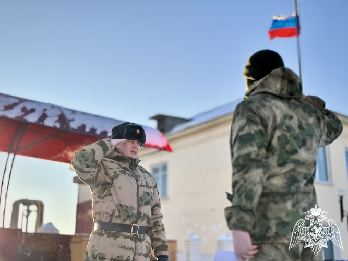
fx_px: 482
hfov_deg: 39.7
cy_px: 130
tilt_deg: +15.6
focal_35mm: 48
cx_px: 174
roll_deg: +0.1
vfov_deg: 30.3
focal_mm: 6.86
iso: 100
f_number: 1.78
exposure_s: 1/4566
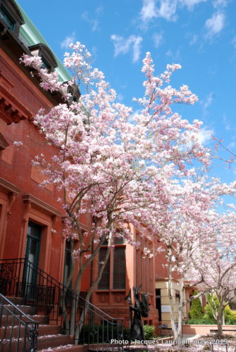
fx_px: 323
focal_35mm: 33
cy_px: 176
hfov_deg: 40.1
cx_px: 118
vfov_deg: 57.2
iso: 100
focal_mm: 22
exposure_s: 1/80
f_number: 10
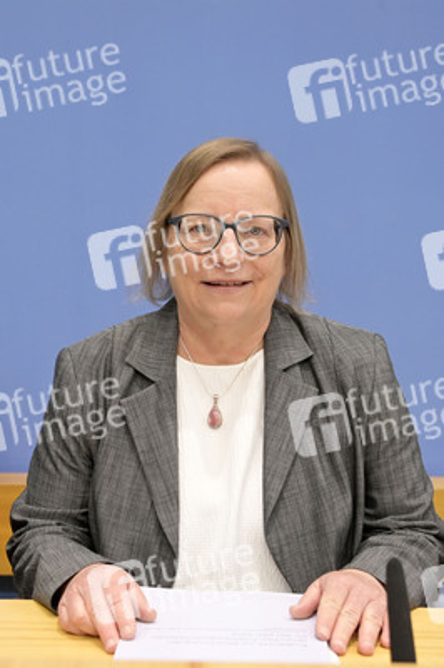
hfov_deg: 30.5
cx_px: 222
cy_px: 334
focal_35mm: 44
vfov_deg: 44.5
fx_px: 815
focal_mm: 44
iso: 3200
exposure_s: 1/400
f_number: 5
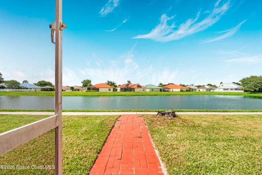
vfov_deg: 72.1
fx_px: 120
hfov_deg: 95.0
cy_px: 88
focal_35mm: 16
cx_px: 131
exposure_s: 1/4000
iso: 250
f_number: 9
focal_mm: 11
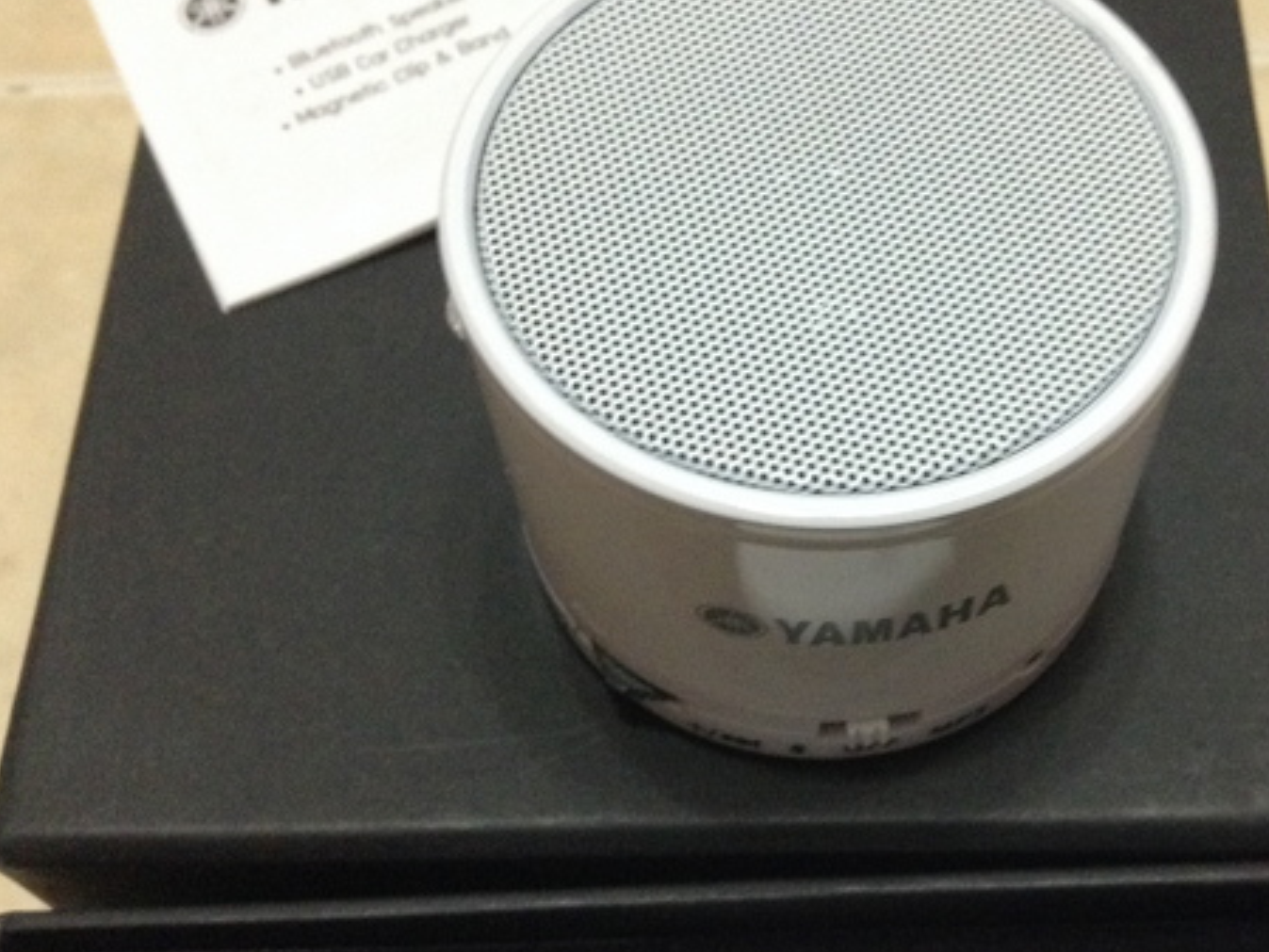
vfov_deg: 30.9
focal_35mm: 47
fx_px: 1723
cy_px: 494
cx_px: 845
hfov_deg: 39.9
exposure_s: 1/15
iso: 250
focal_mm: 3.3
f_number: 2.4
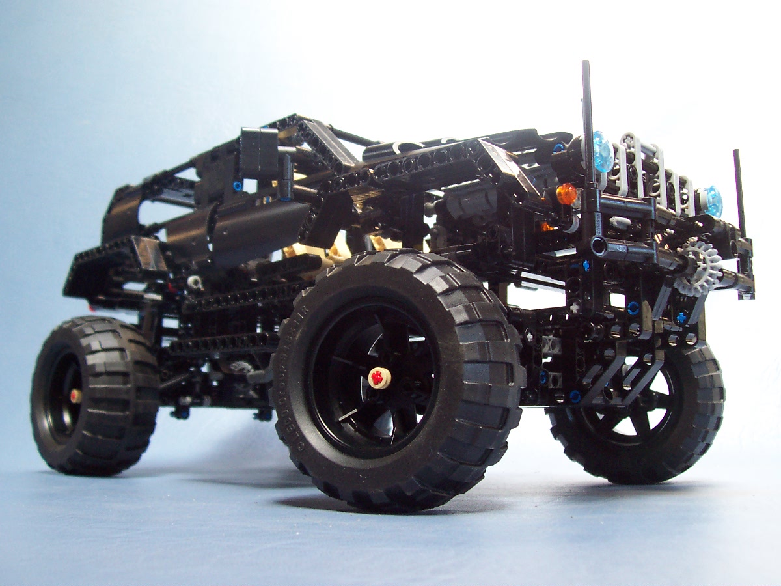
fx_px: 835
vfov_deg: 38.7
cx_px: 390
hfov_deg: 50.1
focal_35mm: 37
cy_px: 293
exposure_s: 1/30
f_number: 2.8
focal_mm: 5.6
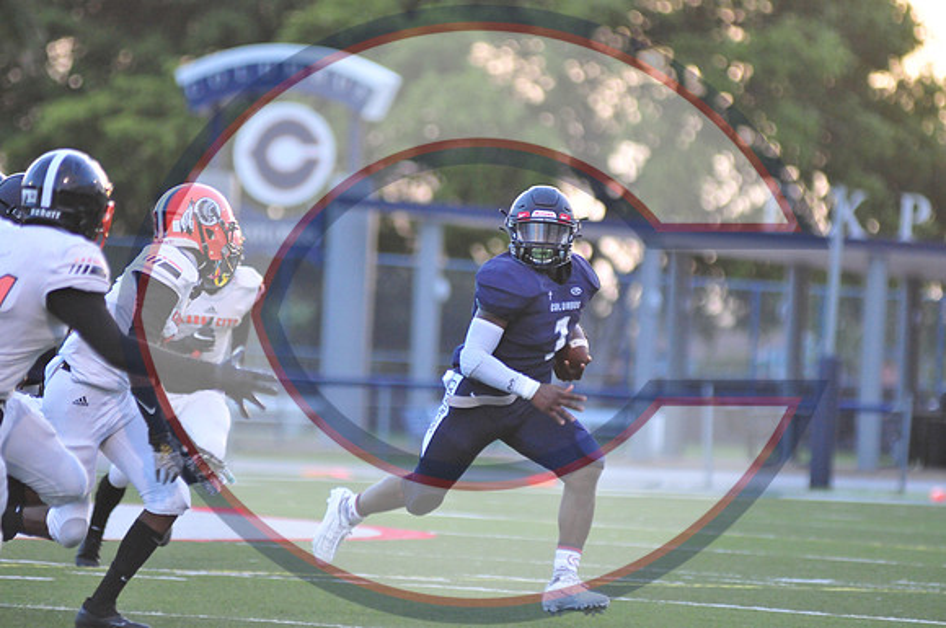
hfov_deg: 6.9
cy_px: 314
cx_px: 473
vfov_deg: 4.6
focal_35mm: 300
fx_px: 7872
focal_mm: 200
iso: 1600
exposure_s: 1/800
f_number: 2.8
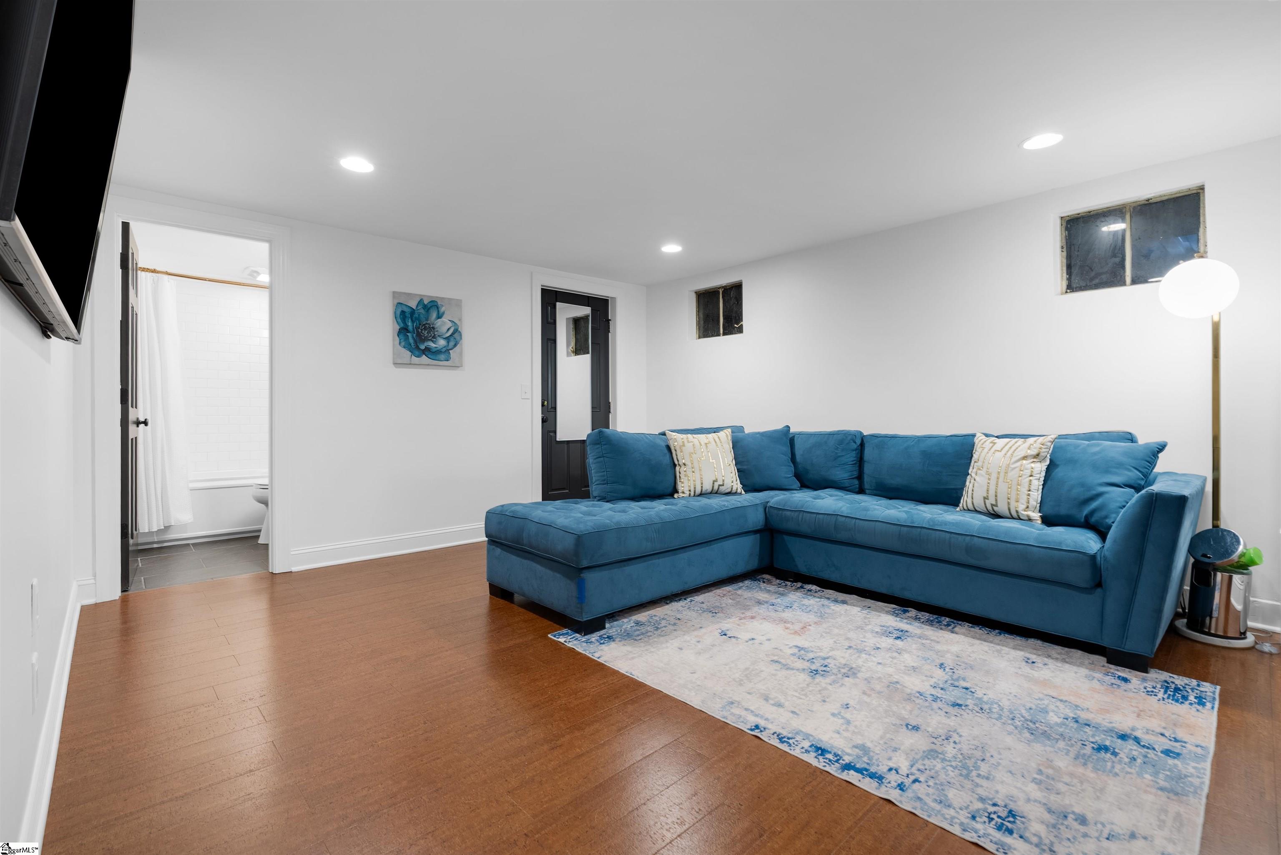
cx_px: 640
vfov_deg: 73.8
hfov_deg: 96.7
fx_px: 570
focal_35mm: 16
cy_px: 428
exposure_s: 2
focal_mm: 16
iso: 200
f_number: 8
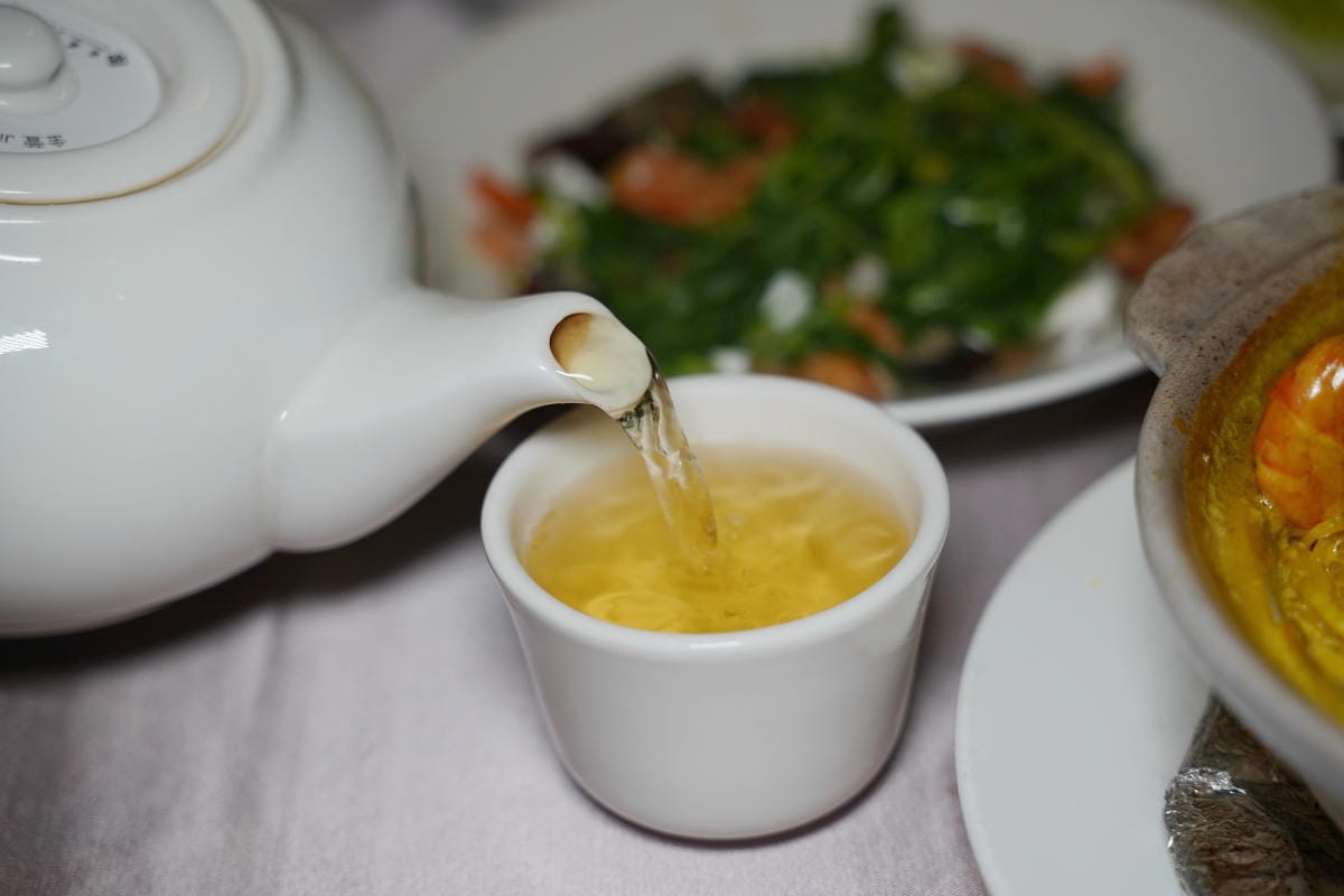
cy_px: 448
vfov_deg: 18.2
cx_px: 672
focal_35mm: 75
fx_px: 2800
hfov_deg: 27.0
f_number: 4
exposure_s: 1/80
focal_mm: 75
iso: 200
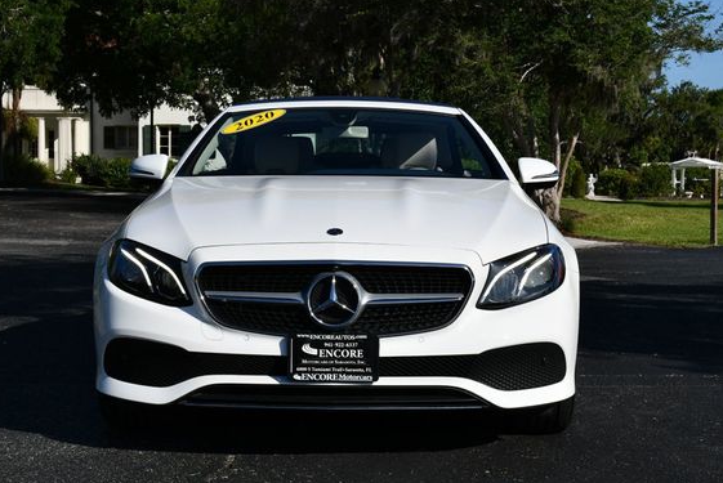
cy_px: 228
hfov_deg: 27.7
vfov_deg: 18.7
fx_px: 1467
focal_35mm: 73
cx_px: 338
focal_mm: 32
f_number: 9
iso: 100
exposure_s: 1/320
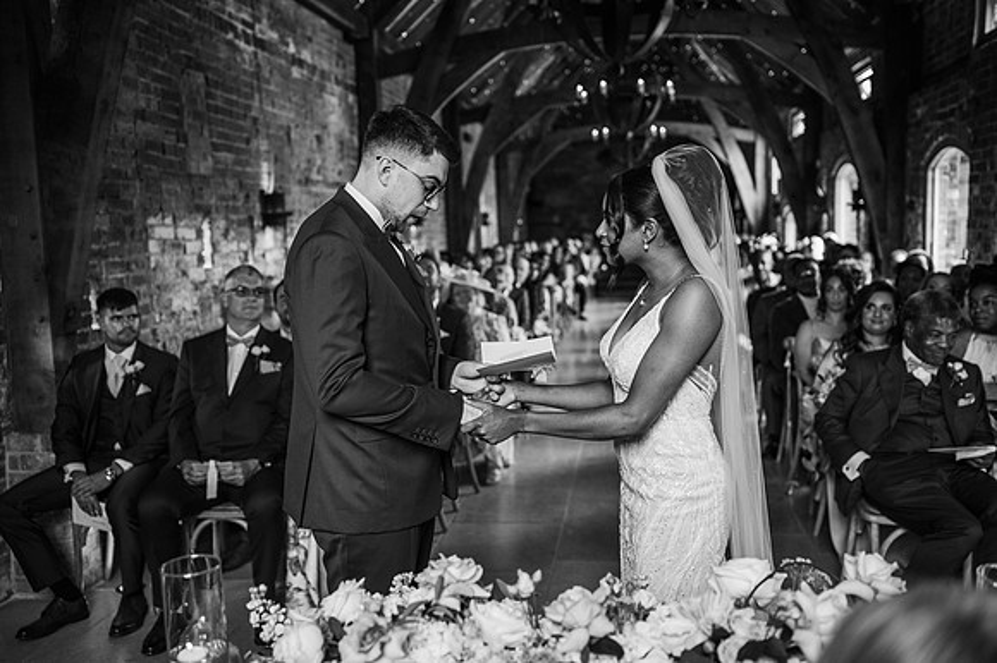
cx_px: 498
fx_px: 969
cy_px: 332
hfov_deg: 54.5
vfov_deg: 37.8
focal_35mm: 35
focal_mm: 35
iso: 360
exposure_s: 1/200
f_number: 2.2
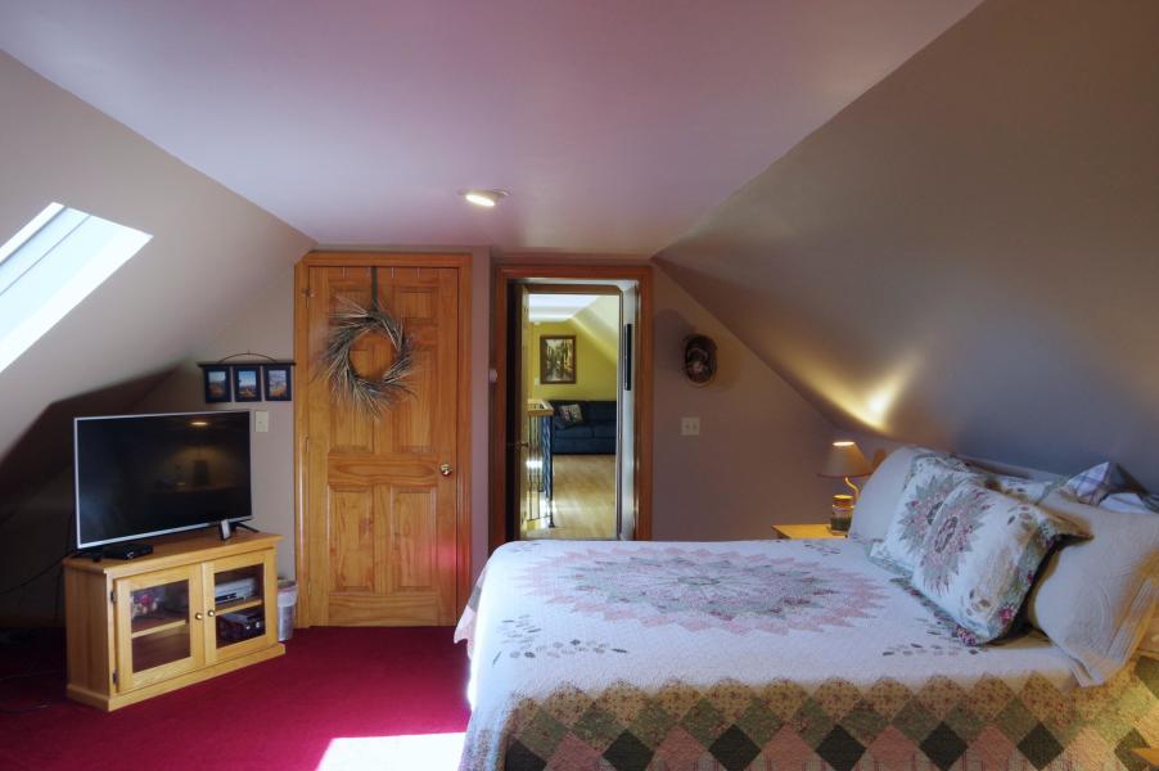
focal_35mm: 27
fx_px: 869
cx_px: 580
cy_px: 386
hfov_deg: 67.4
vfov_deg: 47.9
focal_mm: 18
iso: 1250
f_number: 13
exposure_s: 1/10
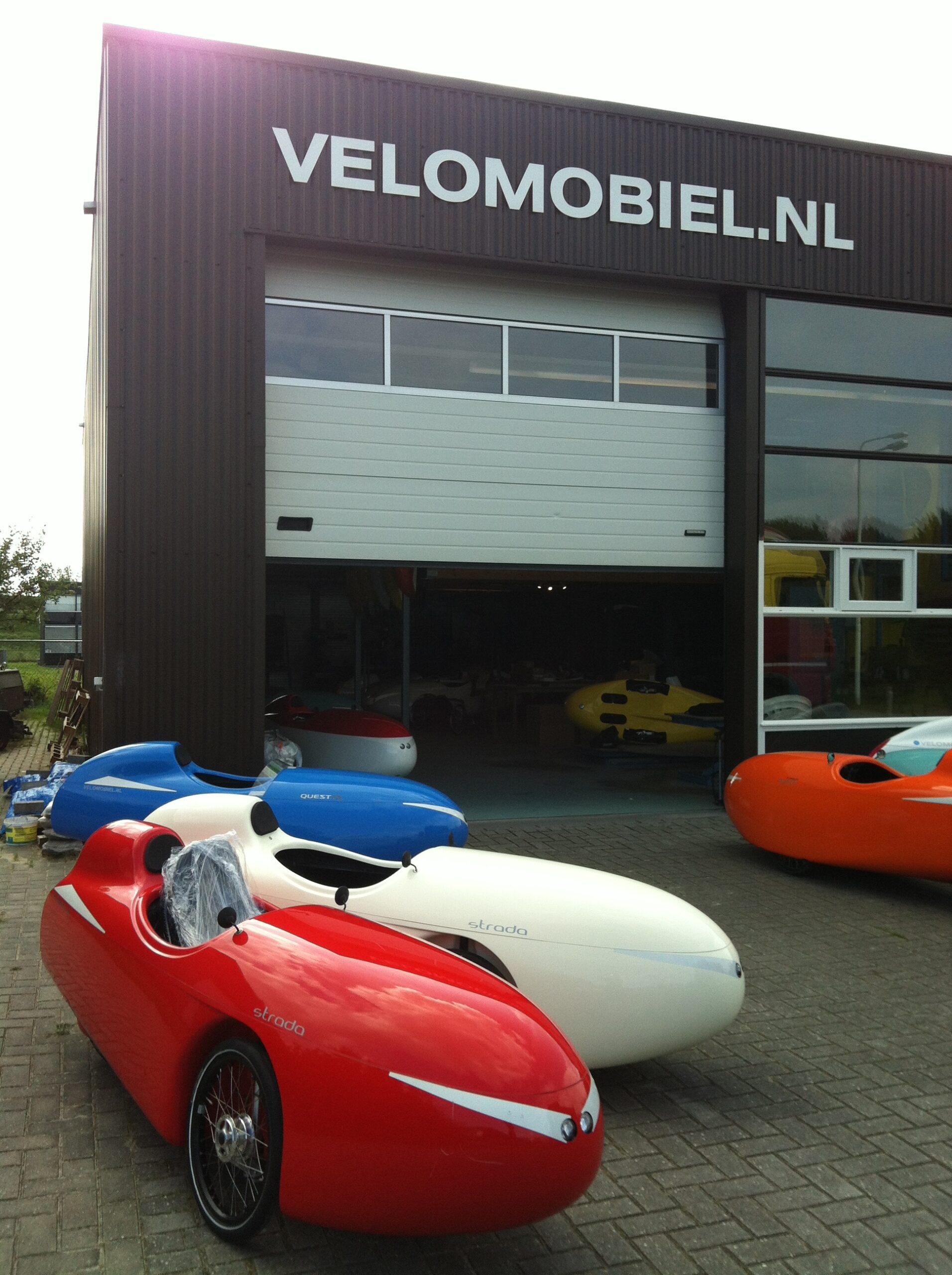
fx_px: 1287
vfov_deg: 52.7
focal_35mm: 35
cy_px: 638
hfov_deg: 40.6
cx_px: 476
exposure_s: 1/610
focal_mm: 3.85
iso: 80
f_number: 2.8
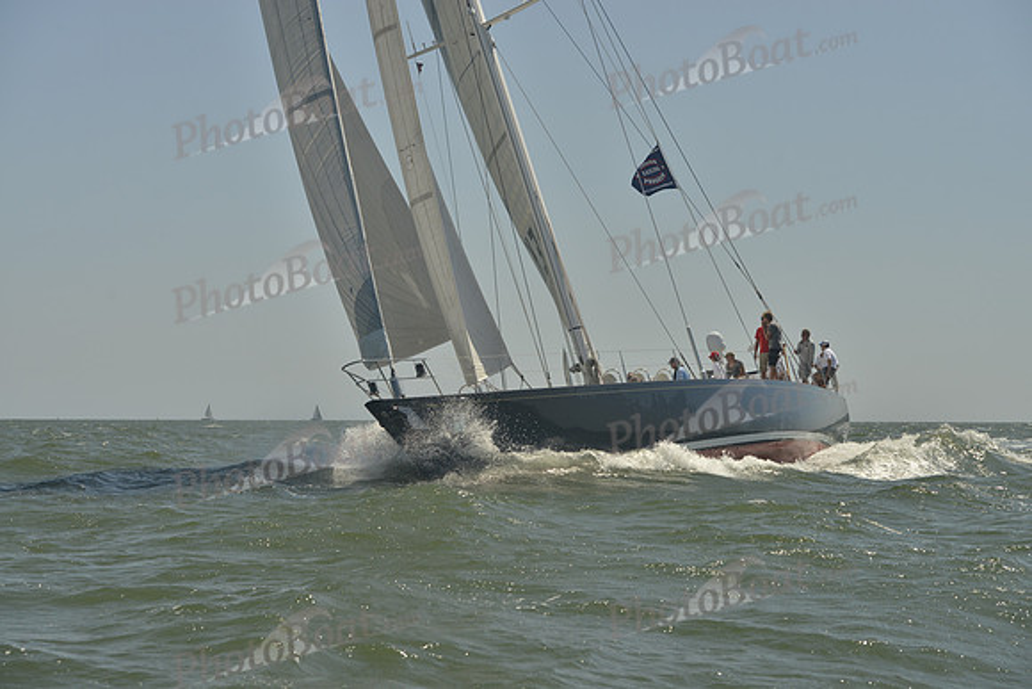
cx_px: 516
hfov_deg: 28.8
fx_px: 2007
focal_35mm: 70
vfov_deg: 19.5
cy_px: 344
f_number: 8
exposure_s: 1/1000
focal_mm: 70
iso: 280
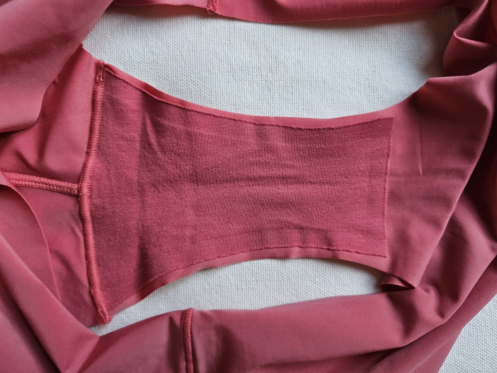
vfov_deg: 58.9
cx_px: 248
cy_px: 186
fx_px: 330
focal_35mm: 23
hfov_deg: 73.9
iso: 400
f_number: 1.7
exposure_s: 1/37.1
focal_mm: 6.3
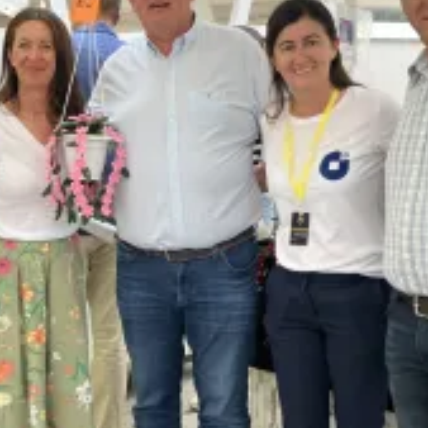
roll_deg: -0.1
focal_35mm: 60
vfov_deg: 28.5
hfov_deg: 28.5
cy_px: 268
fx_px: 839
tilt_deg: -8.4
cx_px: 160
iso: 40
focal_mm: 3.99
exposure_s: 1/121
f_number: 1.8
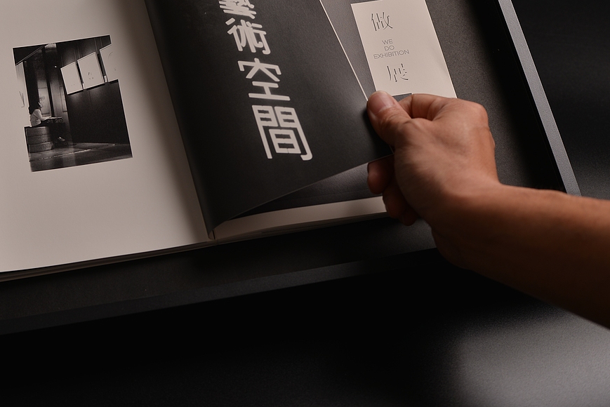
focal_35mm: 81
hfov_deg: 24.9
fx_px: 1373
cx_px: 185
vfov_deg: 16.8
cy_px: 116
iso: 100
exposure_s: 1/160
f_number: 8
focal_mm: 55
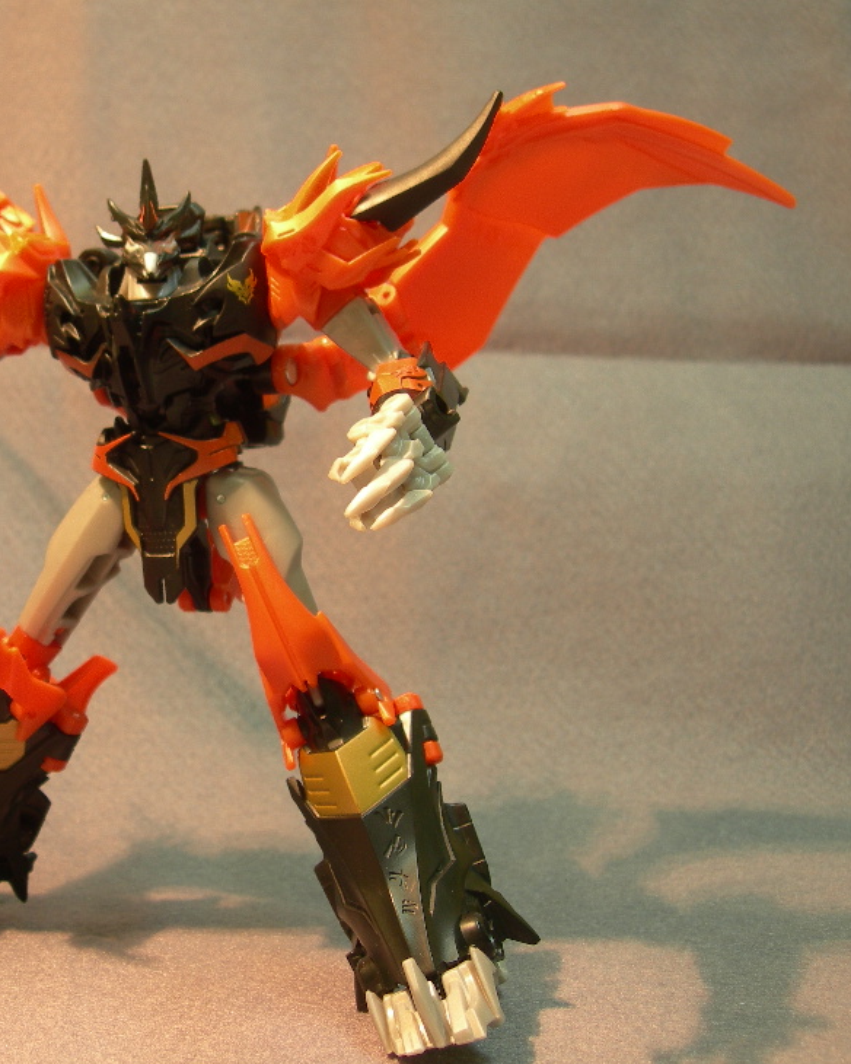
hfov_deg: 28.5
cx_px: 157
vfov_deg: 36.0
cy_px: 513
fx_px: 1637
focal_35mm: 52
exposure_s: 1/12
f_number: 2.8
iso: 50
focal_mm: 7.8
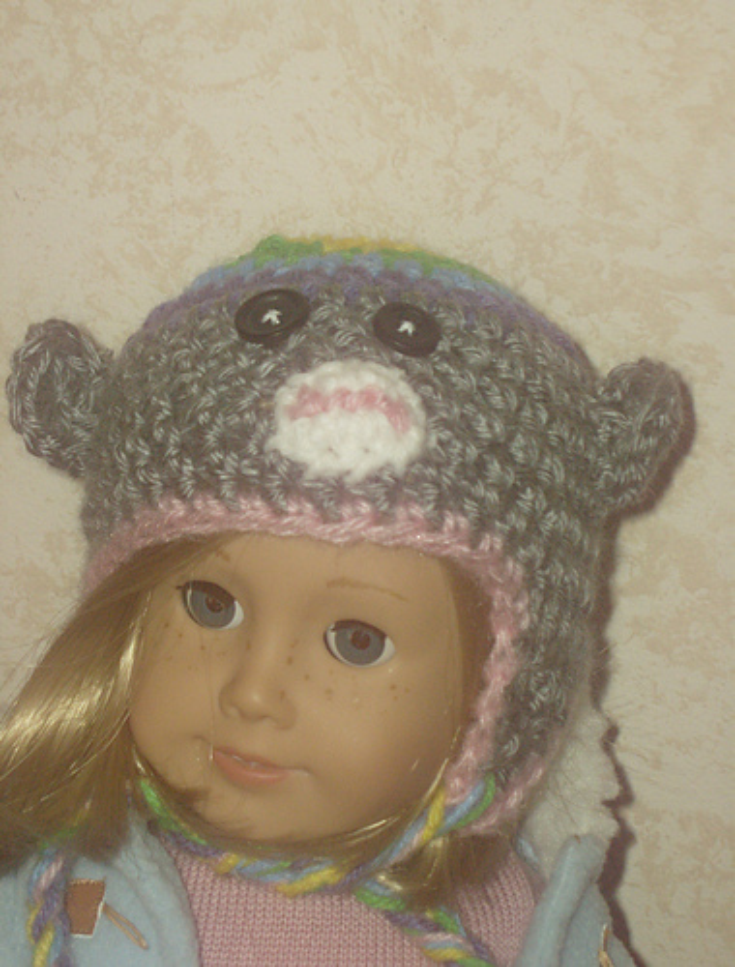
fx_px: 3060
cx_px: 368
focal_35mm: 109
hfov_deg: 13.7
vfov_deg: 18.0
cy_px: 484
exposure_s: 1/125
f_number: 4.8
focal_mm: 18
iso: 200
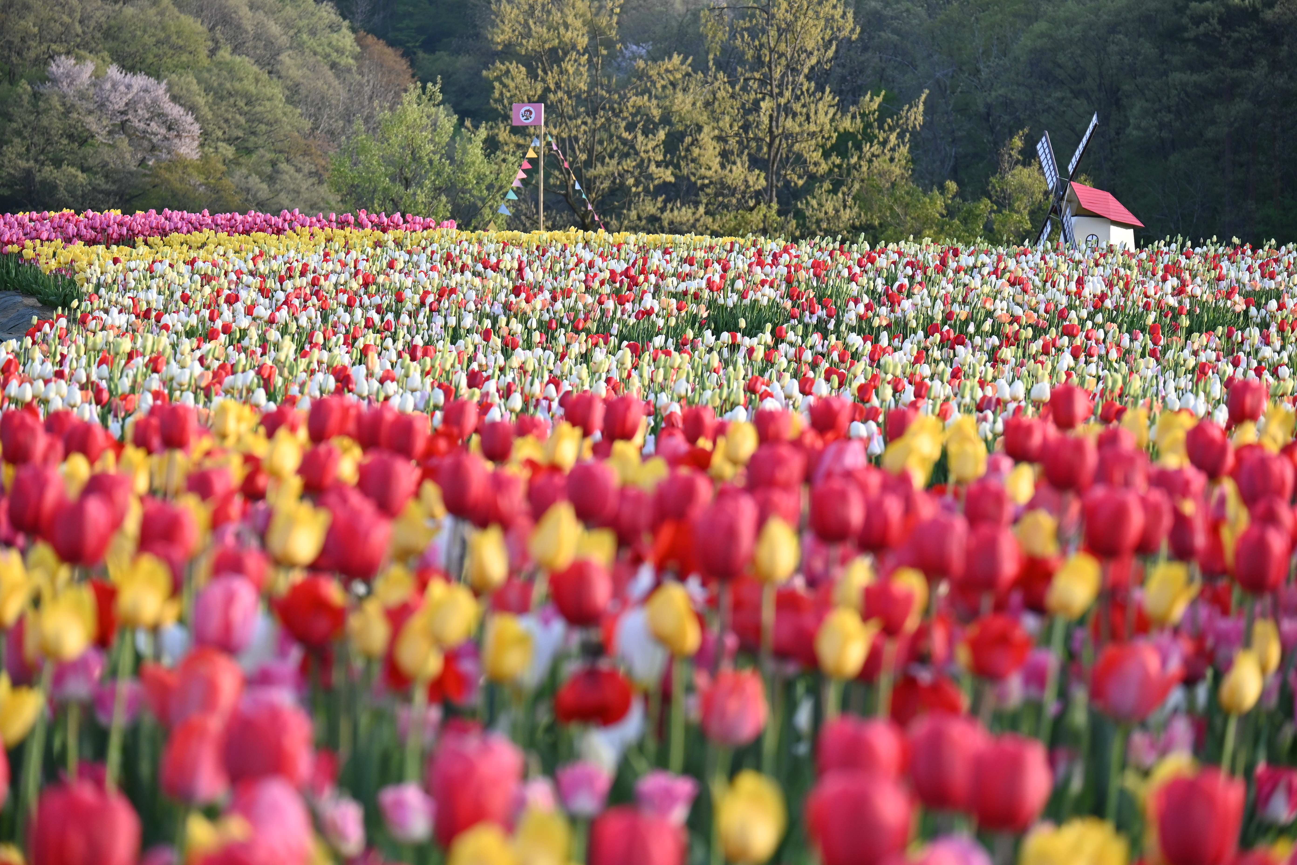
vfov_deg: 8.3
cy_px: 432
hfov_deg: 12.5
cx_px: 648
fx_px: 5944
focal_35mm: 165
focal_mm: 110
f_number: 5
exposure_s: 1/500
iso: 250
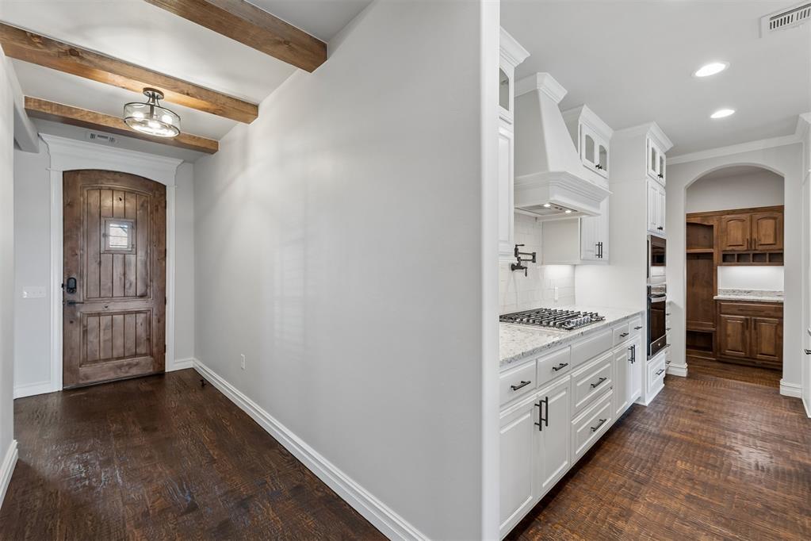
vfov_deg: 77.3
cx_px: 406
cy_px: 270
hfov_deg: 100.4
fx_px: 338
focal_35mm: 15
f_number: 5.6
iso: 100
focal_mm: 10
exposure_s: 1/15
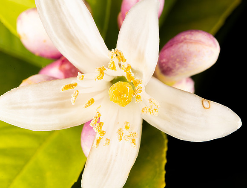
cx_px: 145
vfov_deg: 21.9
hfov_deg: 28.5
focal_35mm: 68
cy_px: 93
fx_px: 485
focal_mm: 60
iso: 100
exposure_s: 1/125
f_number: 36
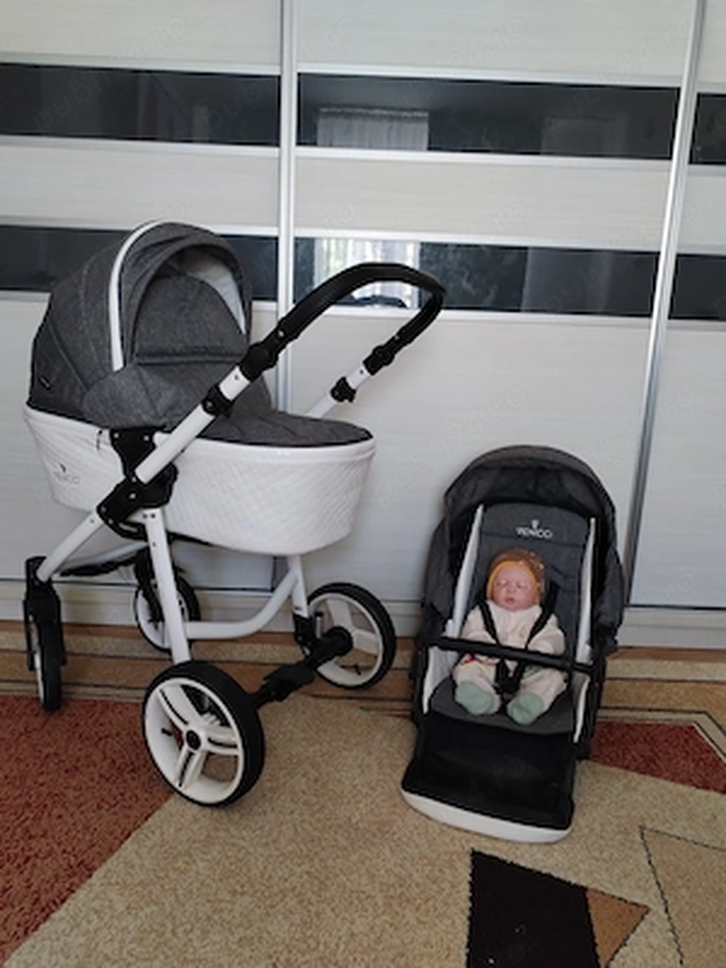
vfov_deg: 61.7
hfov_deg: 48.2
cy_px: 484
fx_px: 811
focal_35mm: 29
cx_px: 363
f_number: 1.8
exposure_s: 1/25
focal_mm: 4.75
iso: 913
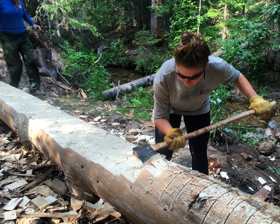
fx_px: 257
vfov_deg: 47.1
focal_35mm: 31
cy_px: 113
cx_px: 152
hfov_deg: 57.1
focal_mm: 4.15
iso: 32
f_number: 2.2
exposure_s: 1/163
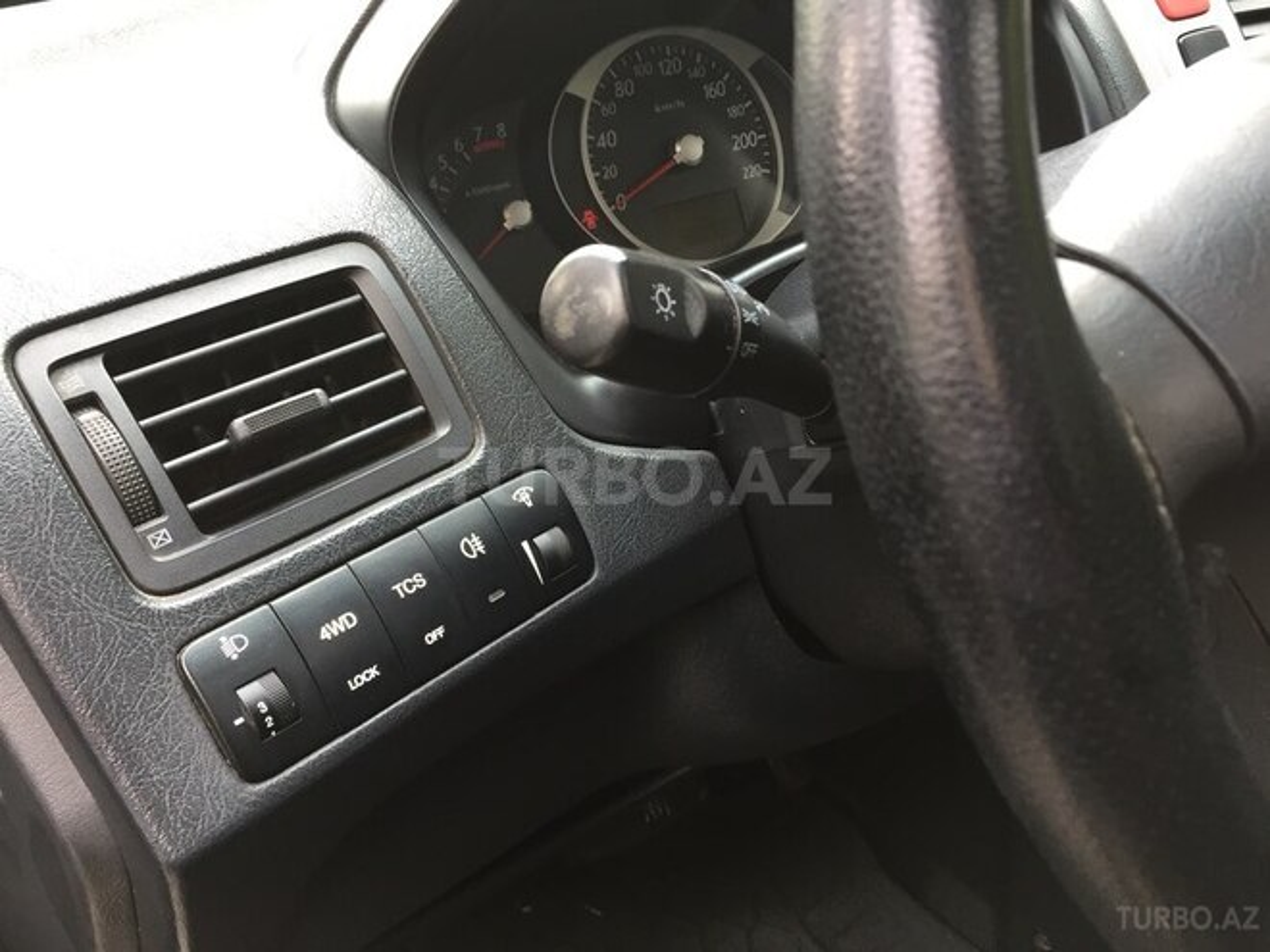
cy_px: 476
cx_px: 635
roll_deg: +6.1
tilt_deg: -26.0
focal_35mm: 29
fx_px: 1064
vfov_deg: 48.2
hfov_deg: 61.7
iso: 50
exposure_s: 1/33
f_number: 2.2
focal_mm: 4.15
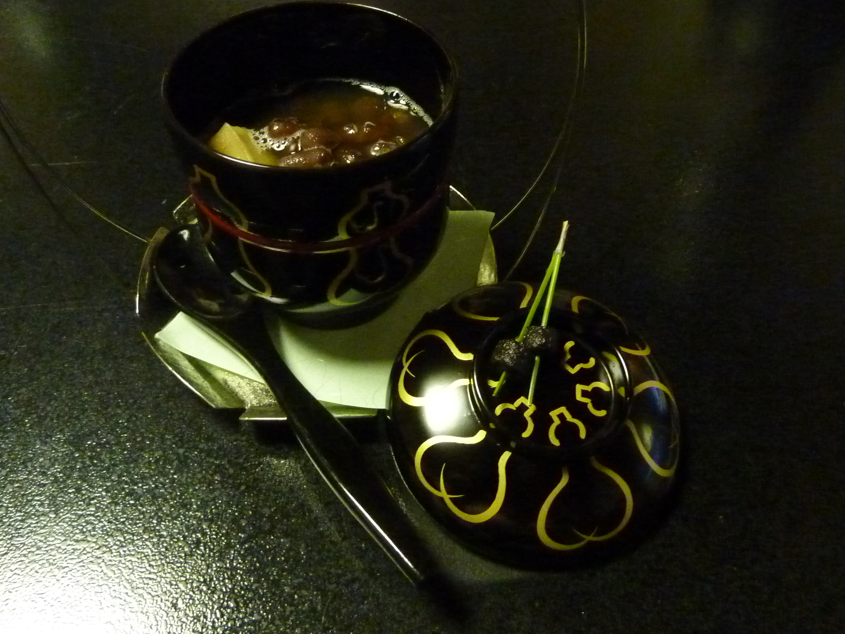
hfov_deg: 61.7
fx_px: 708
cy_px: 284
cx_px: 434
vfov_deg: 48.1
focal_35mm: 29
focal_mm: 4.1
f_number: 3.3
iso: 800
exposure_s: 1/8
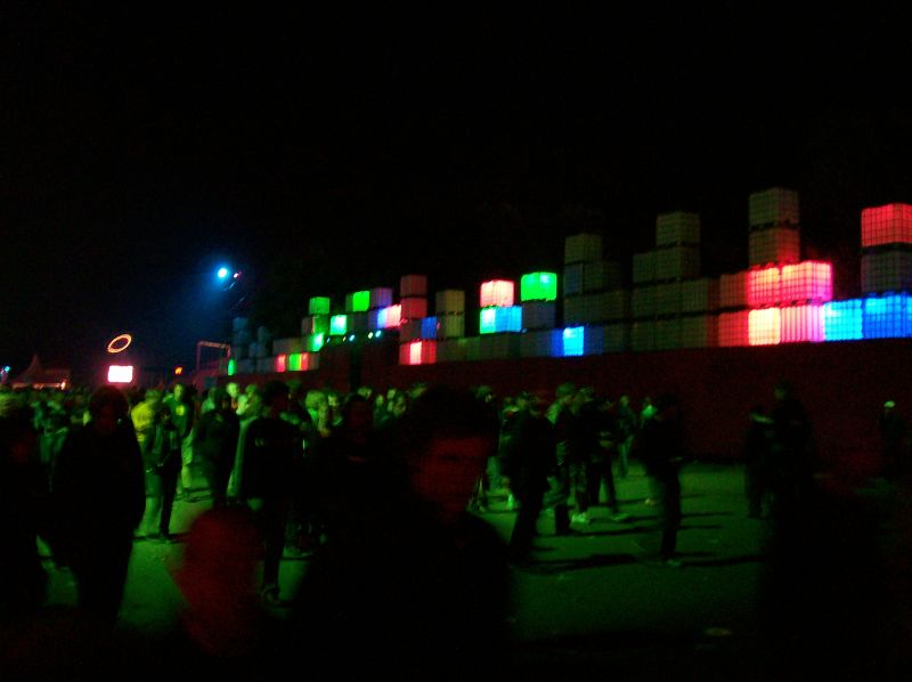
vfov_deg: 39.6
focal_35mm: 36
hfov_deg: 51.4
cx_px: 456
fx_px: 947
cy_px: 341
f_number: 2.7
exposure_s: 1/8
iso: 160
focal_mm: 6
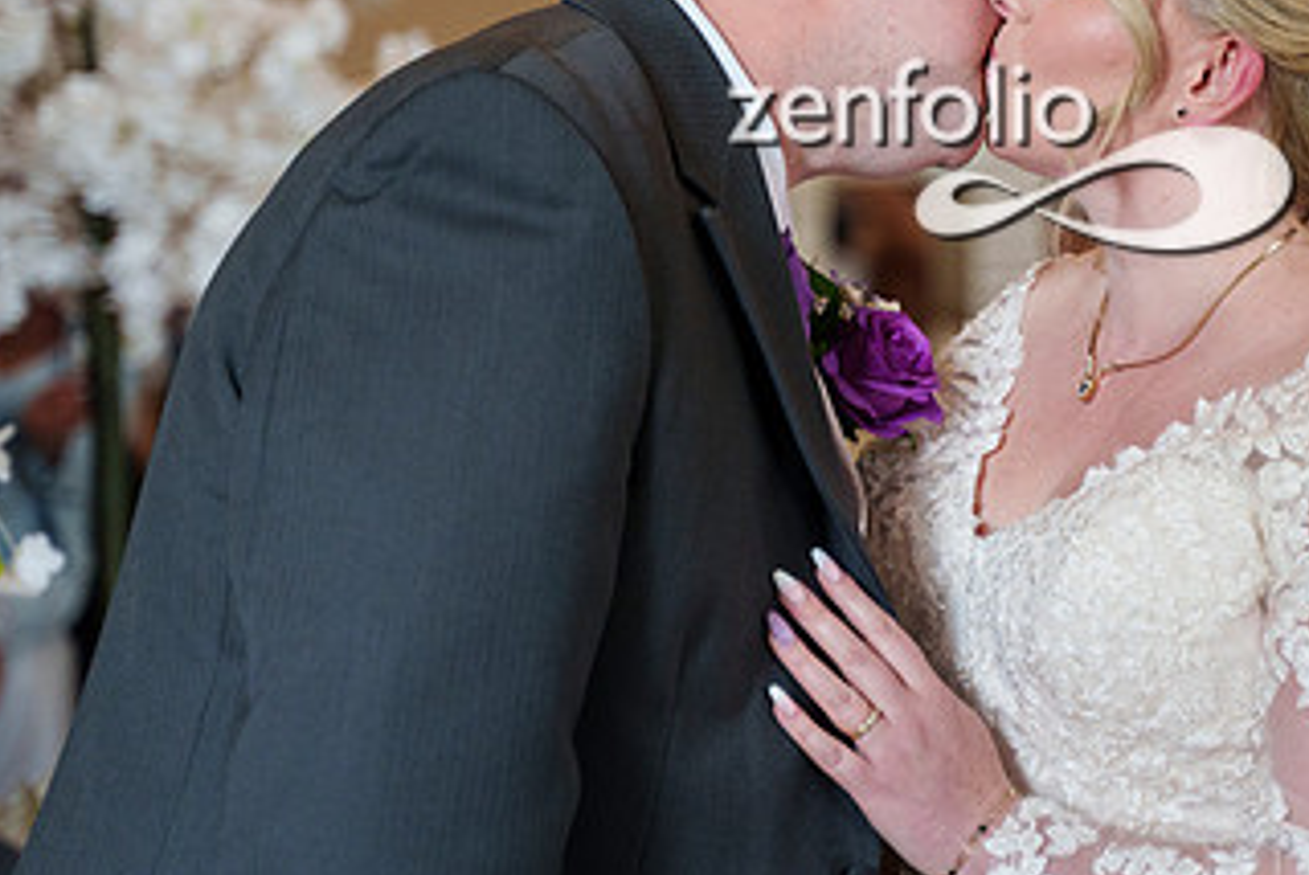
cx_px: 1010
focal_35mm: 142
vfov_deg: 9.7
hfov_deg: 14.4
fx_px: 5168
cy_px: 211
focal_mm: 75
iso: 1600
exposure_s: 1/400
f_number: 2.8
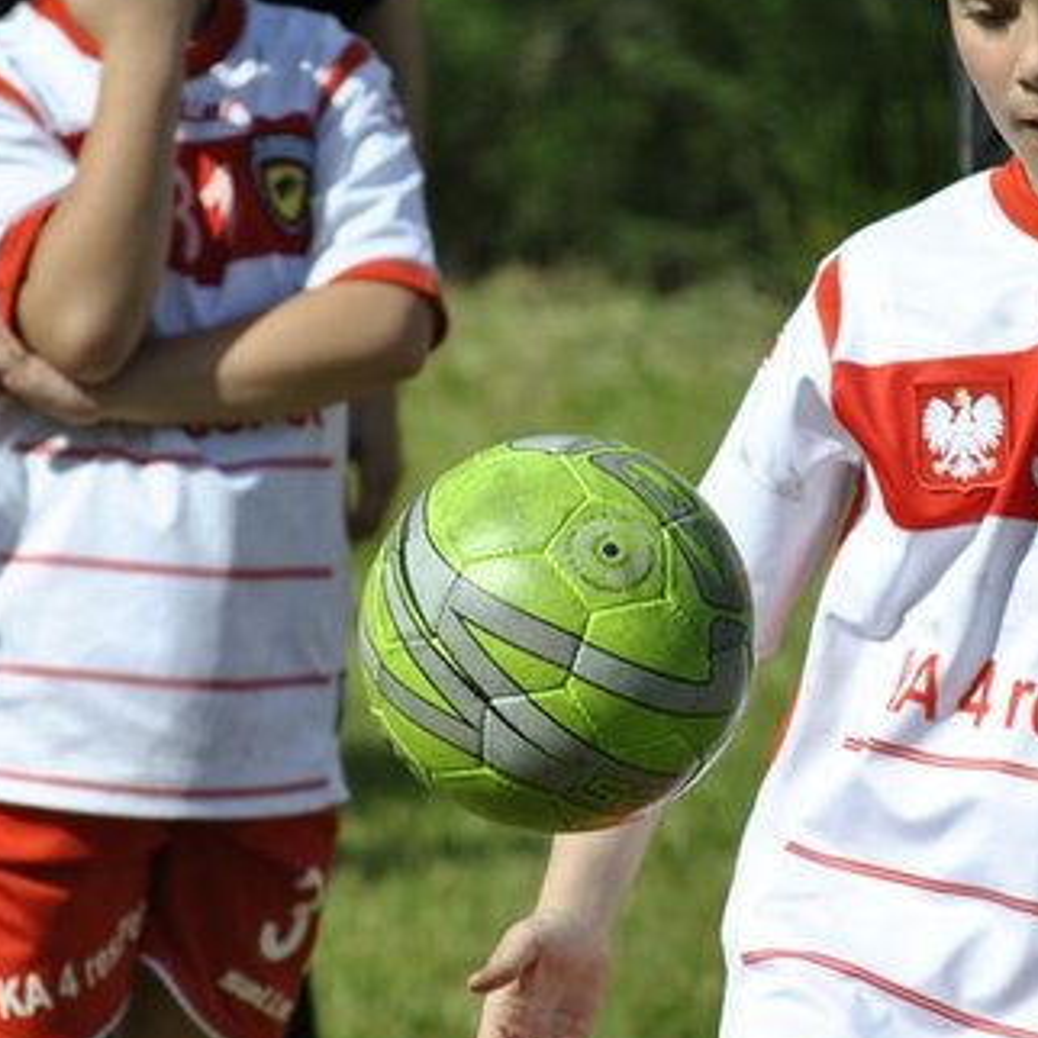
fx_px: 10919
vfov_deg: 5.4
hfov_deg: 5.4
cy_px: 474
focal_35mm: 322
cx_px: 558
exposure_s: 1/1000
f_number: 4.8
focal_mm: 125
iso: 160
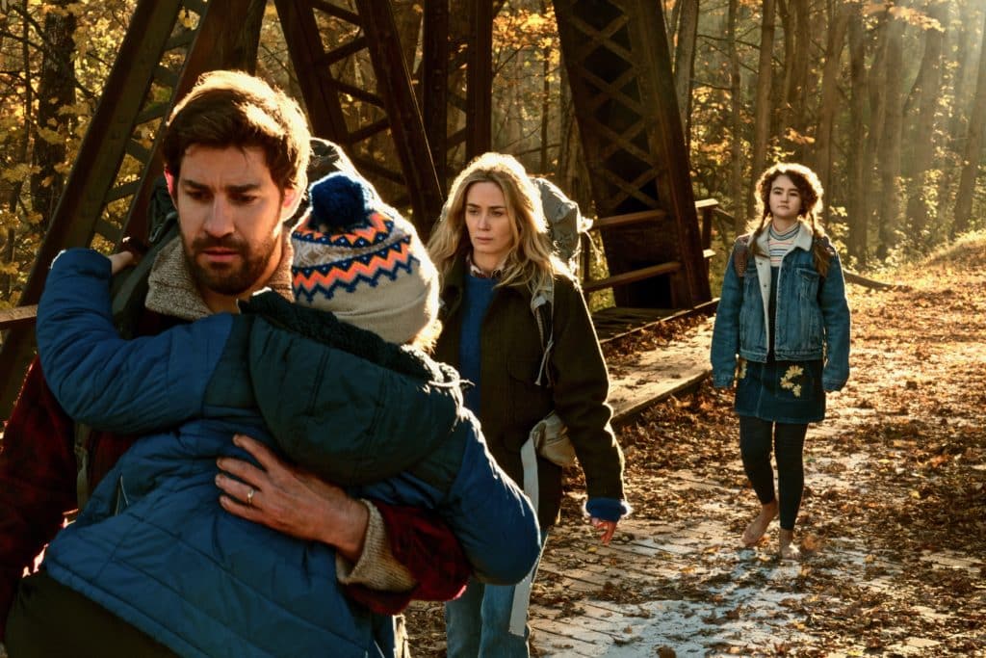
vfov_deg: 14.9
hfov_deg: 22.1
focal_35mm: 92
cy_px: 329
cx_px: 493
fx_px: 2520
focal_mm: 92
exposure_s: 1/100
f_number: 18
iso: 1250
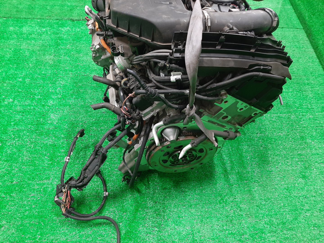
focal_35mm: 26
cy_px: 122
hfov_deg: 67.3
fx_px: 243
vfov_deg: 53.1
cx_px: 162
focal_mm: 3.93
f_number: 1.7
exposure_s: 1/50
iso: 201
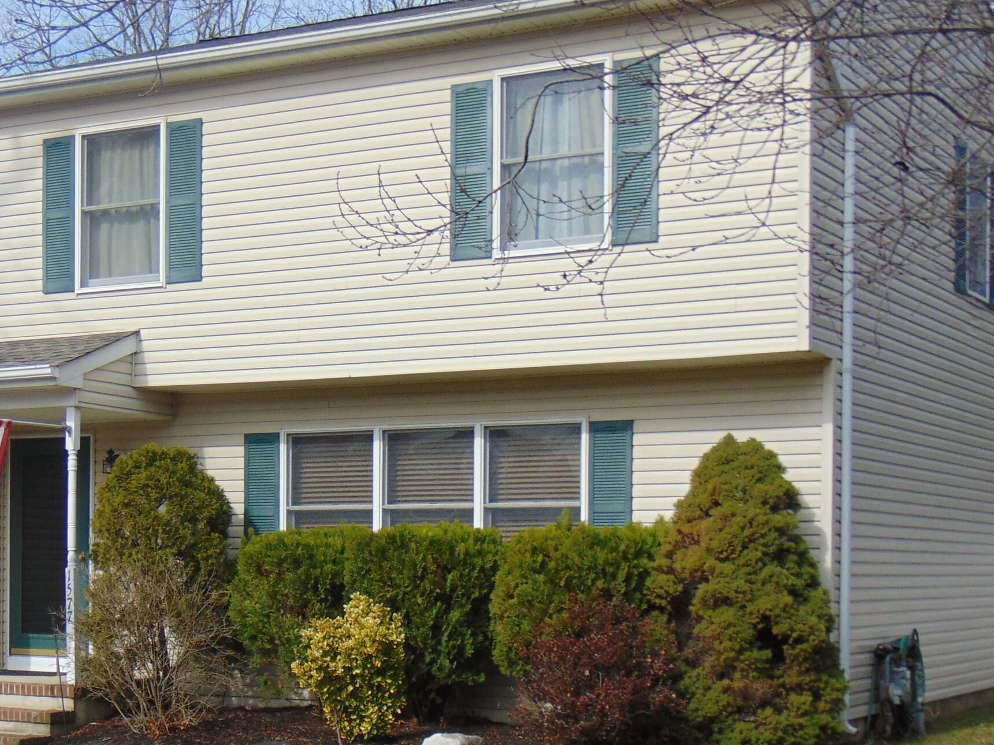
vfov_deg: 21.3
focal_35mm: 68
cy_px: 616
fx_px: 1952
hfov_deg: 28.4
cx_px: 326
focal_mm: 6.9
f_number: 3.3
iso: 80
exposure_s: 1/640
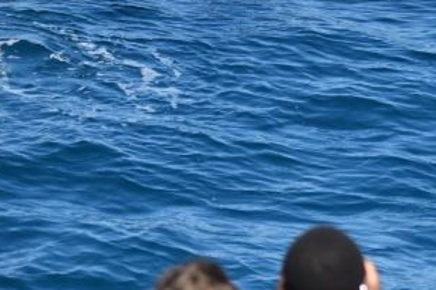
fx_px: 4101
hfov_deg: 6.1
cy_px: 35
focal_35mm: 339
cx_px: 459
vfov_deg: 4.0
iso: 1400
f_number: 5
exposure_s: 1/8000
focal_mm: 130
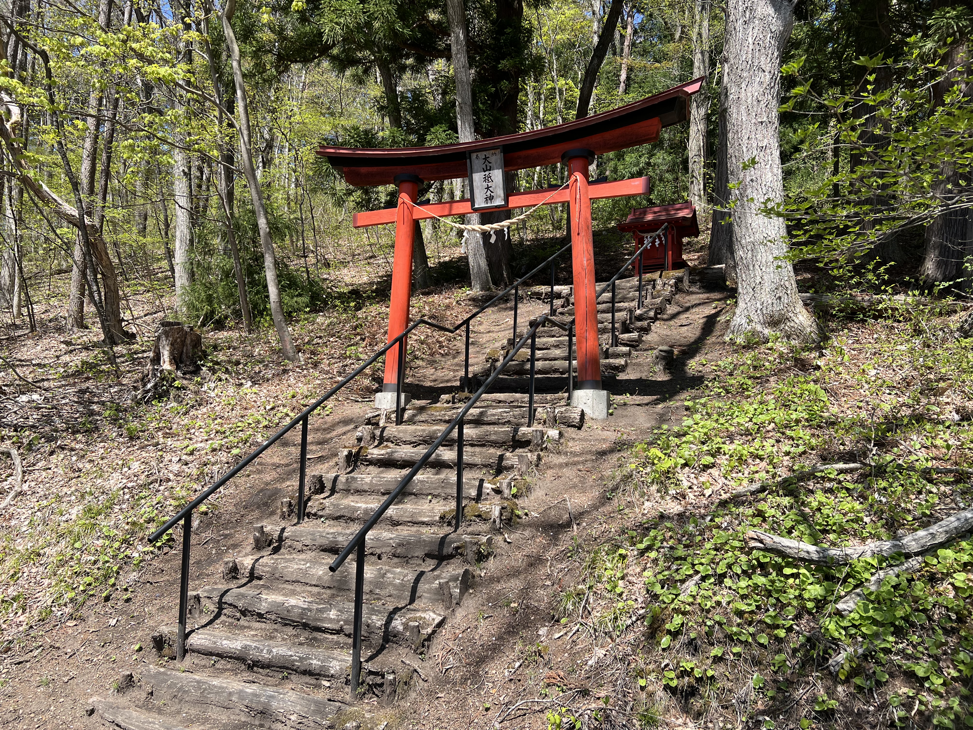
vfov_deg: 53.1
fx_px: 731
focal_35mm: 26
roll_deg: -0.2
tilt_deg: +5.4
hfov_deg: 67.3
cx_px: 486
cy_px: 365
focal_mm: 5.7
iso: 50
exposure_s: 1/1468
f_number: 1.5
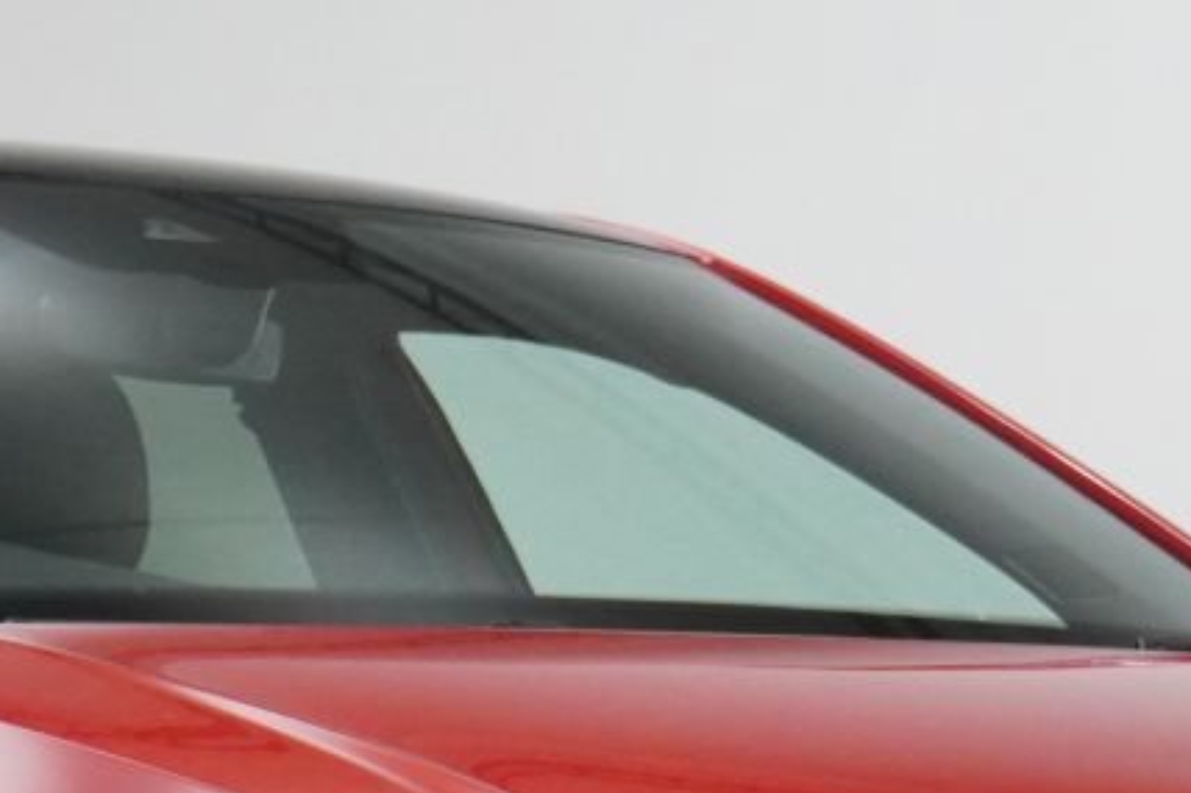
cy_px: 1077
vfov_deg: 5.7
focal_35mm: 241
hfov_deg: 8.5
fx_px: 7965
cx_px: 200
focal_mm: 43
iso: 2500
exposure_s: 1/160
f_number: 5.6
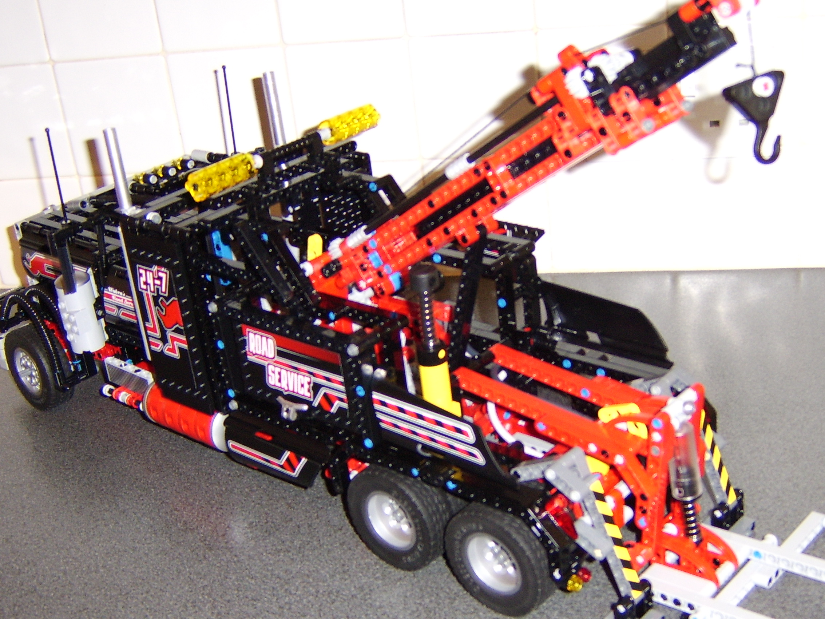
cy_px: 360
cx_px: 477
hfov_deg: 44.6
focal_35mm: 42
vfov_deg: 34.3
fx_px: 1001
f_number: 2.7
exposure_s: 1/30
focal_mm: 8.13
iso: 141
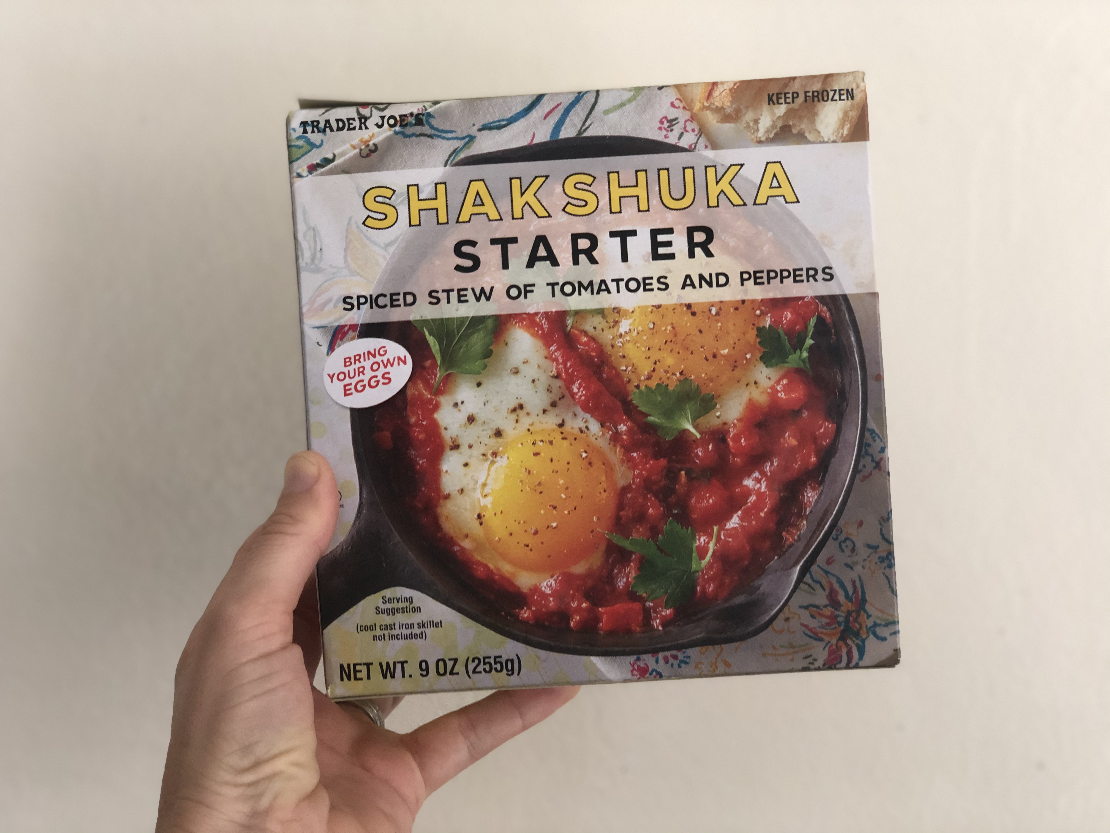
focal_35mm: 52
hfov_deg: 36.8
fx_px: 1667
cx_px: 555
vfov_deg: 28.0
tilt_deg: +2.9
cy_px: 416
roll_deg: -1.3
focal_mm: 6
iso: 125
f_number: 2.4
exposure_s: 1/40
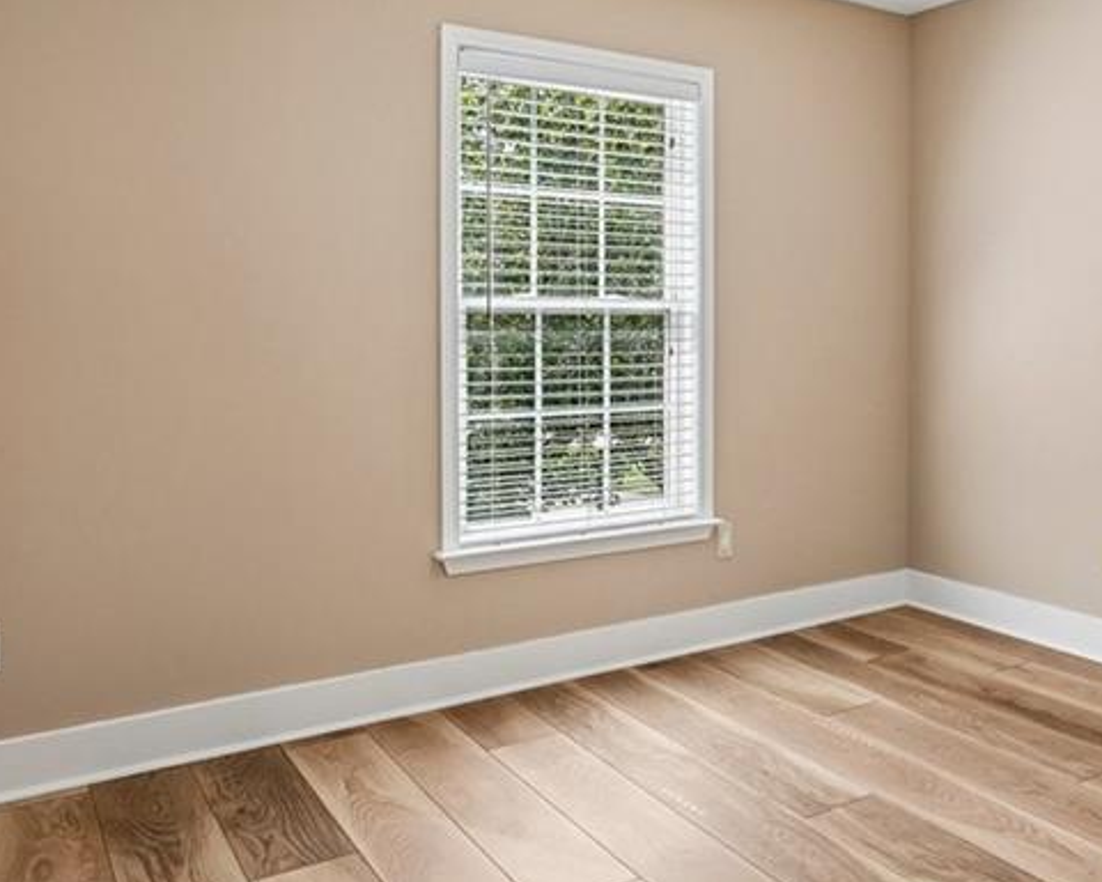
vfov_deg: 45.1
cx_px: 684
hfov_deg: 55.1
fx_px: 1044
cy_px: 297
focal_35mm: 32
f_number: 8
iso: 800
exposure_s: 1/160
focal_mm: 16
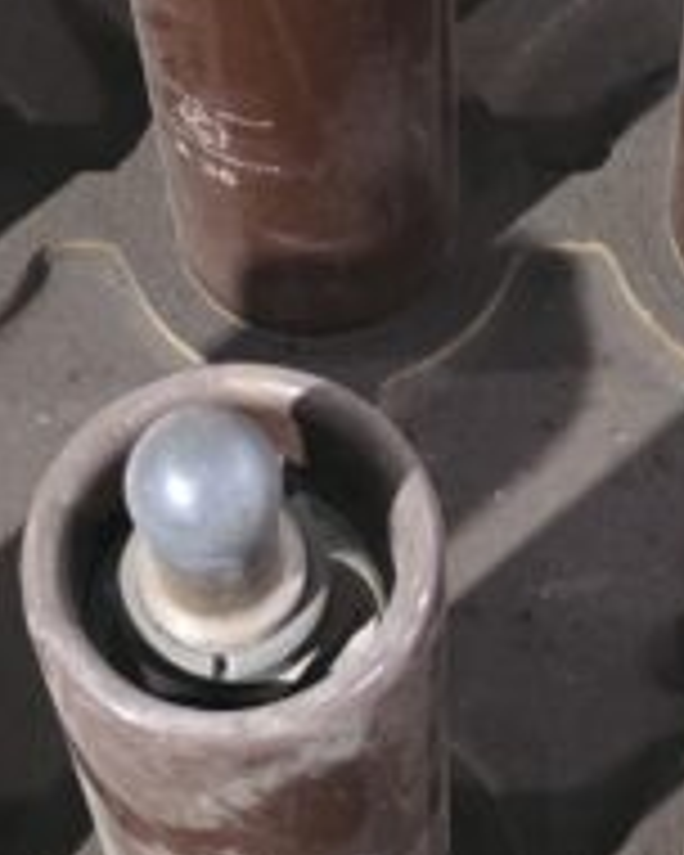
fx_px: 3062
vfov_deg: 15.8
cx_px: 387
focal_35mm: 121
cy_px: 238
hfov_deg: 12.7
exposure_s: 1/50
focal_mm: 6.3
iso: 1250
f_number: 1.7
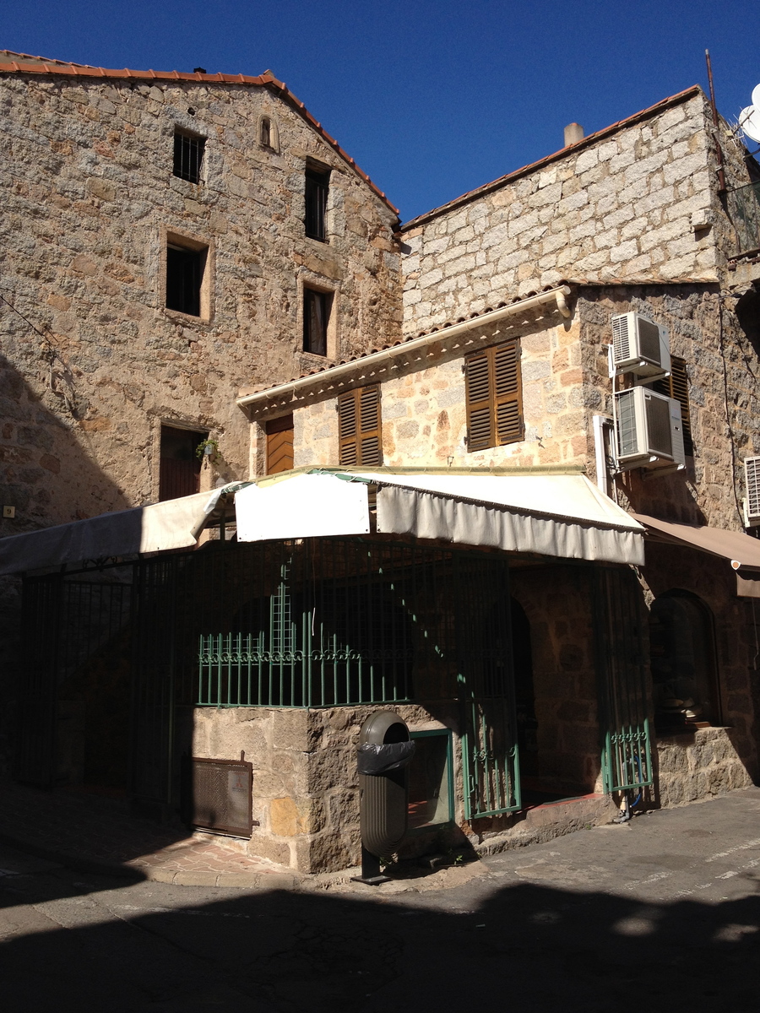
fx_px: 1025
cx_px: 380
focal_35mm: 35
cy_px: 506
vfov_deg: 52.6
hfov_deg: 40.7
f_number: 2.4
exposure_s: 1/1842
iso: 64
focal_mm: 4.28
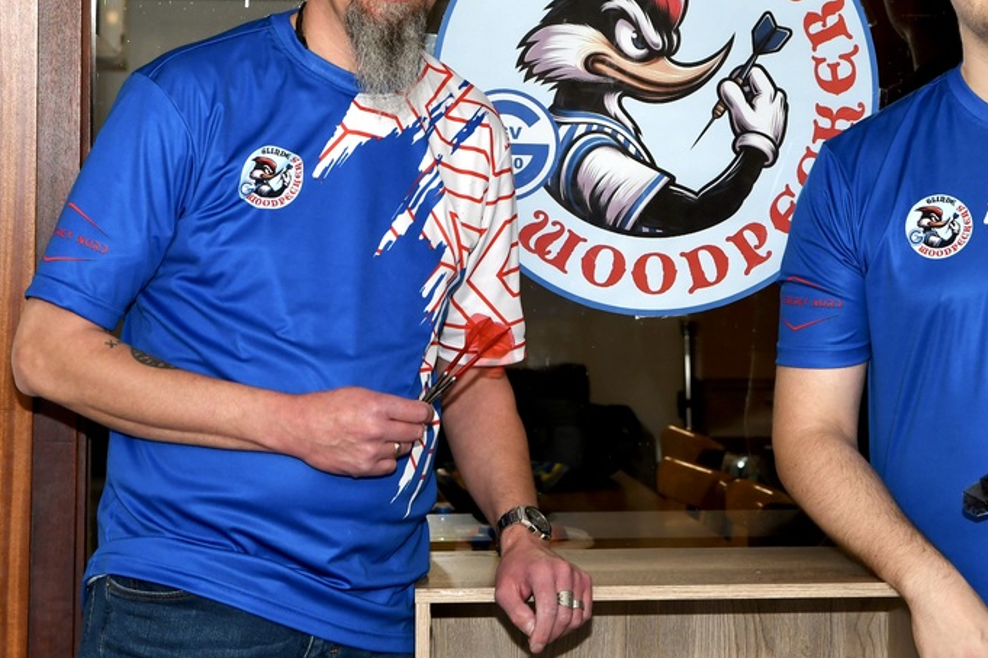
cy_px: 221
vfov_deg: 14.4
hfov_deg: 21.4
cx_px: 666
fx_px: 2599
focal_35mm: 95
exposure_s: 1/100
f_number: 5
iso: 500
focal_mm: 45
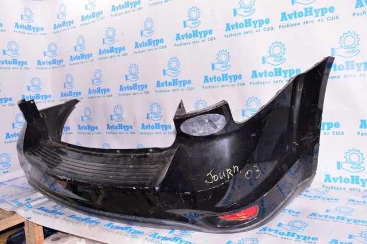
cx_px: 184
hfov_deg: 57.3
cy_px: 122
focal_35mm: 33
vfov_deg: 39.9
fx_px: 336
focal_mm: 22
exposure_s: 1/160
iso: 1600
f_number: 8
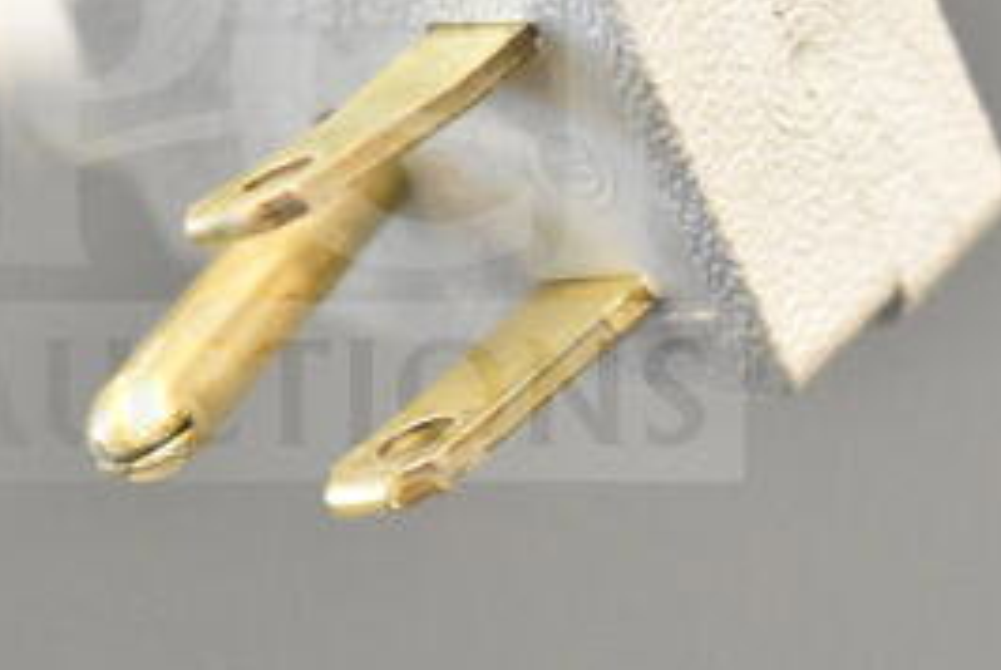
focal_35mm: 189
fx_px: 5265
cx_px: 320
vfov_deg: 7.3
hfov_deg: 10.8
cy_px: 183
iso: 12800
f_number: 5.6
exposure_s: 1/100
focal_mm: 55
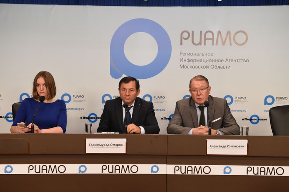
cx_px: 144
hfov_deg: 38.2
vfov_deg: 26.0
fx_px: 417
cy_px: 96
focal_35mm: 52
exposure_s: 1/320
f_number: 4.5
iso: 3200
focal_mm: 52
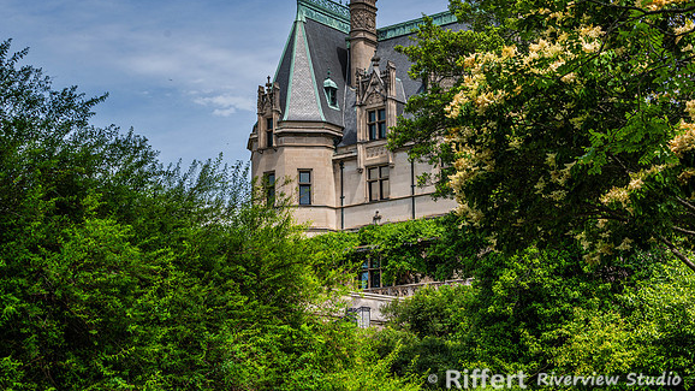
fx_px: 1142
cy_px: 168
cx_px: 348
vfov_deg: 19.4
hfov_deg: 33.8
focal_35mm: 62
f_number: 8
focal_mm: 55
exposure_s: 1/200
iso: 72
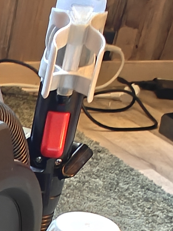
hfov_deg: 15.4
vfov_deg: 20.4
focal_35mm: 86
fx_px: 573
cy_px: 318
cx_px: -112
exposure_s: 1/17
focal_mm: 2.62
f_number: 2.2
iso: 1000
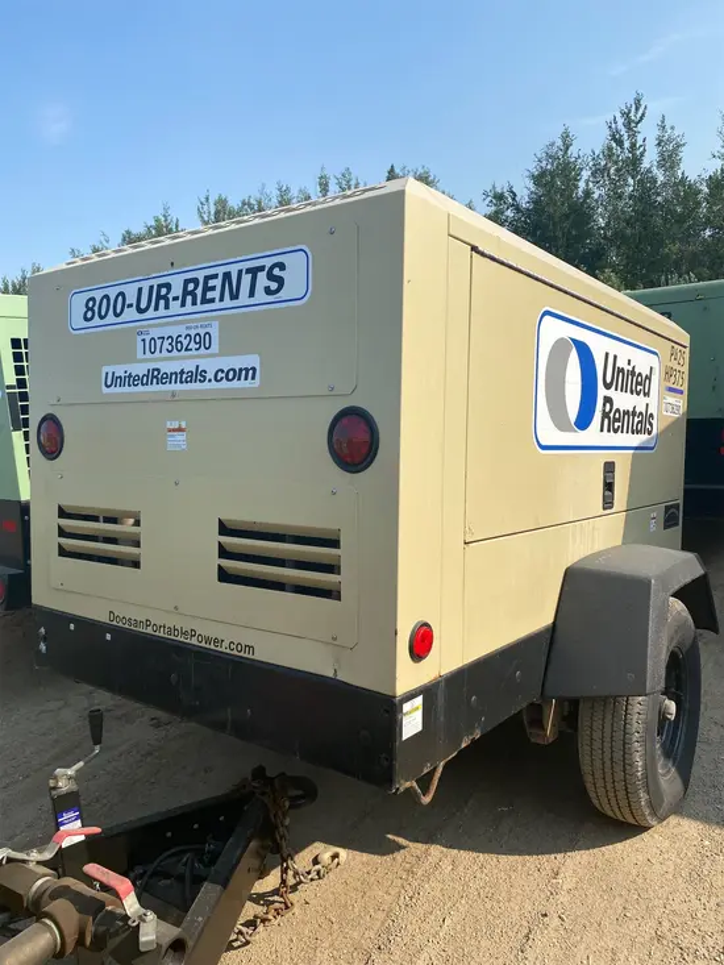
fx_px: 725
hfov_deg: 53.1
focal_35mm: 26
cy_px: 482
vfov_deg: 67.3
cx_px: 362
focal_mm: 4.25
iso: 32
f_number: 1.8
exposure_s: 1/2817
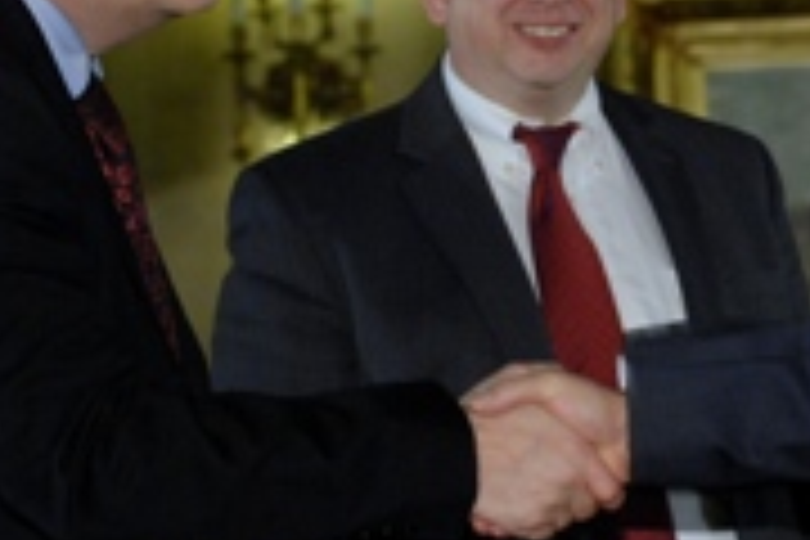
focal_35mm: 261
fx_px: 5872
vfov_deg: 5.3
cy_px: 194
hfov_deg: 7.9
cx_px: 562
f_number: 4
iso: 500
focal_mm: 70
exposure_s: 1/125
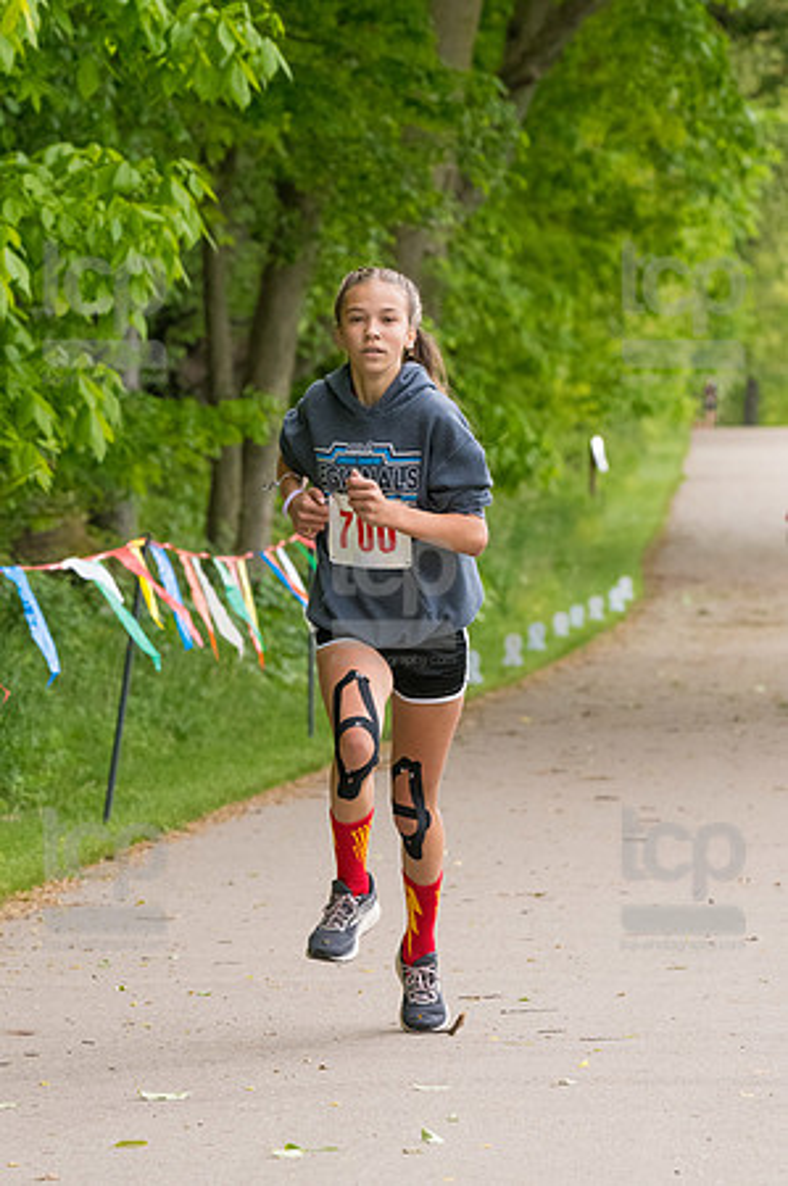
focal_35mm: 202
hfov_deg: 6.8
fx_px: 6647
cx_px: 394
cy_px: 593
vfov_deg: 10.2
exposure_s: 1/1250
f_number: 5.6
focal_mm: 135
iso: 2500
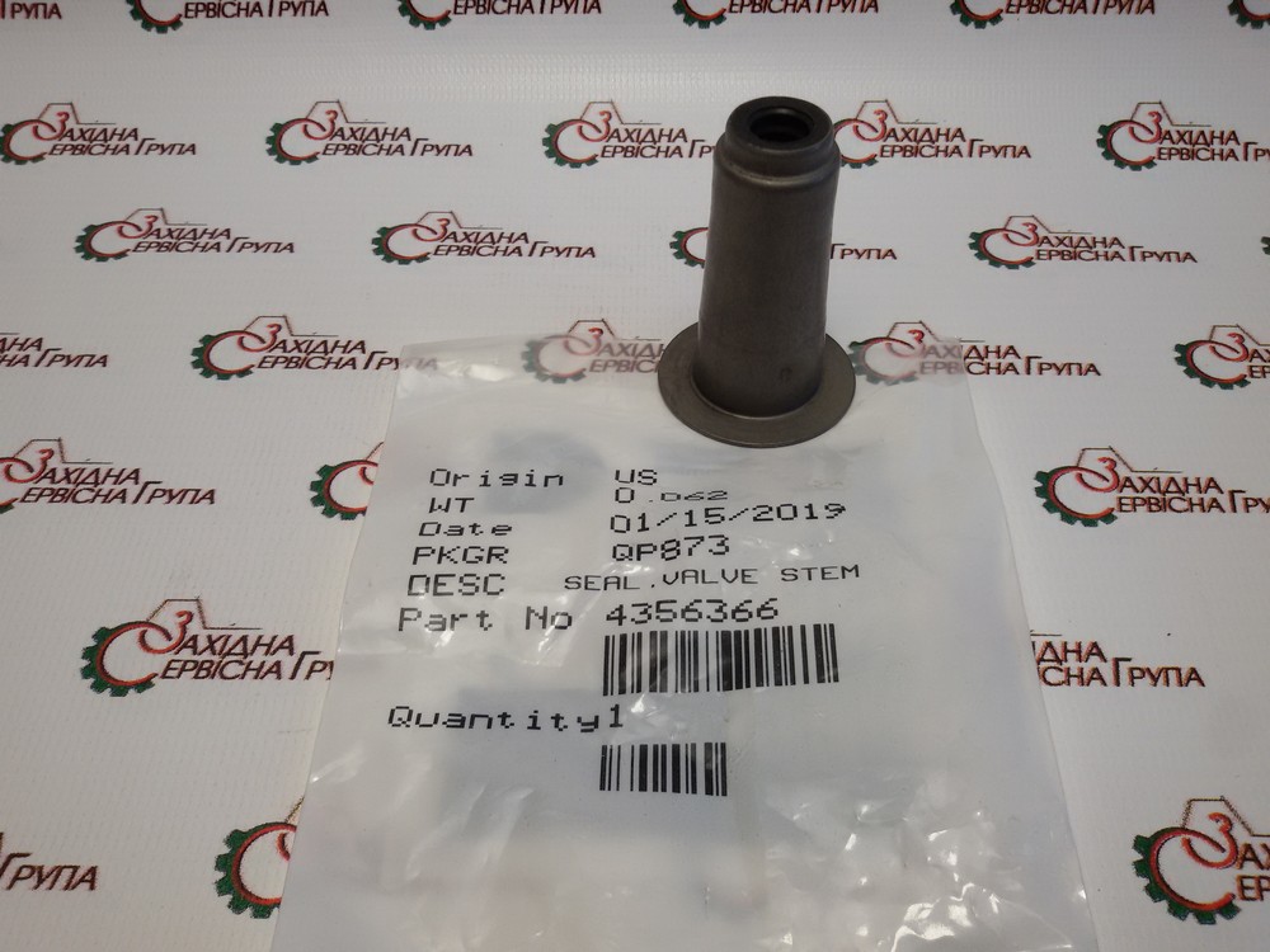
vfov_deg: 45.4
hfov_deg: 58.4
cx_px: 635
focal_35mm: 31
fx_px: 1137
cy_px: 476
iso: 40
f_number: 2.4
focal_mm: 2.93
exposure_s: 1/100
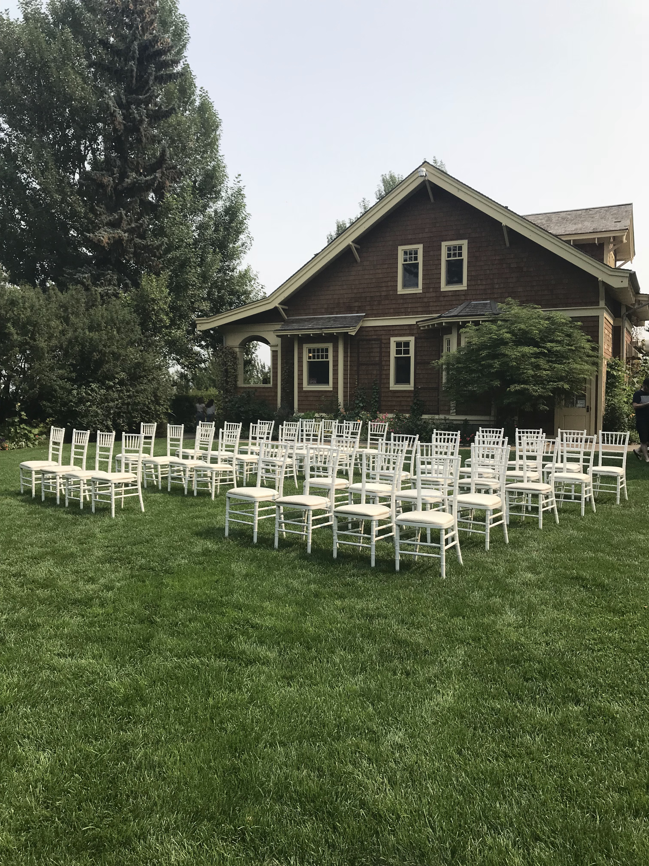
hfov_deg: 49.7
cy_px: 433
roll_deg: +0.4
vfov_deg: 63.4
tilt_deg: -0.3
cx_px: 324
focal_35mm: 28
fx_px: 700
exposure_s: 1/2519
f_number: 1.8
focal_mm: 3.99
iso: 20
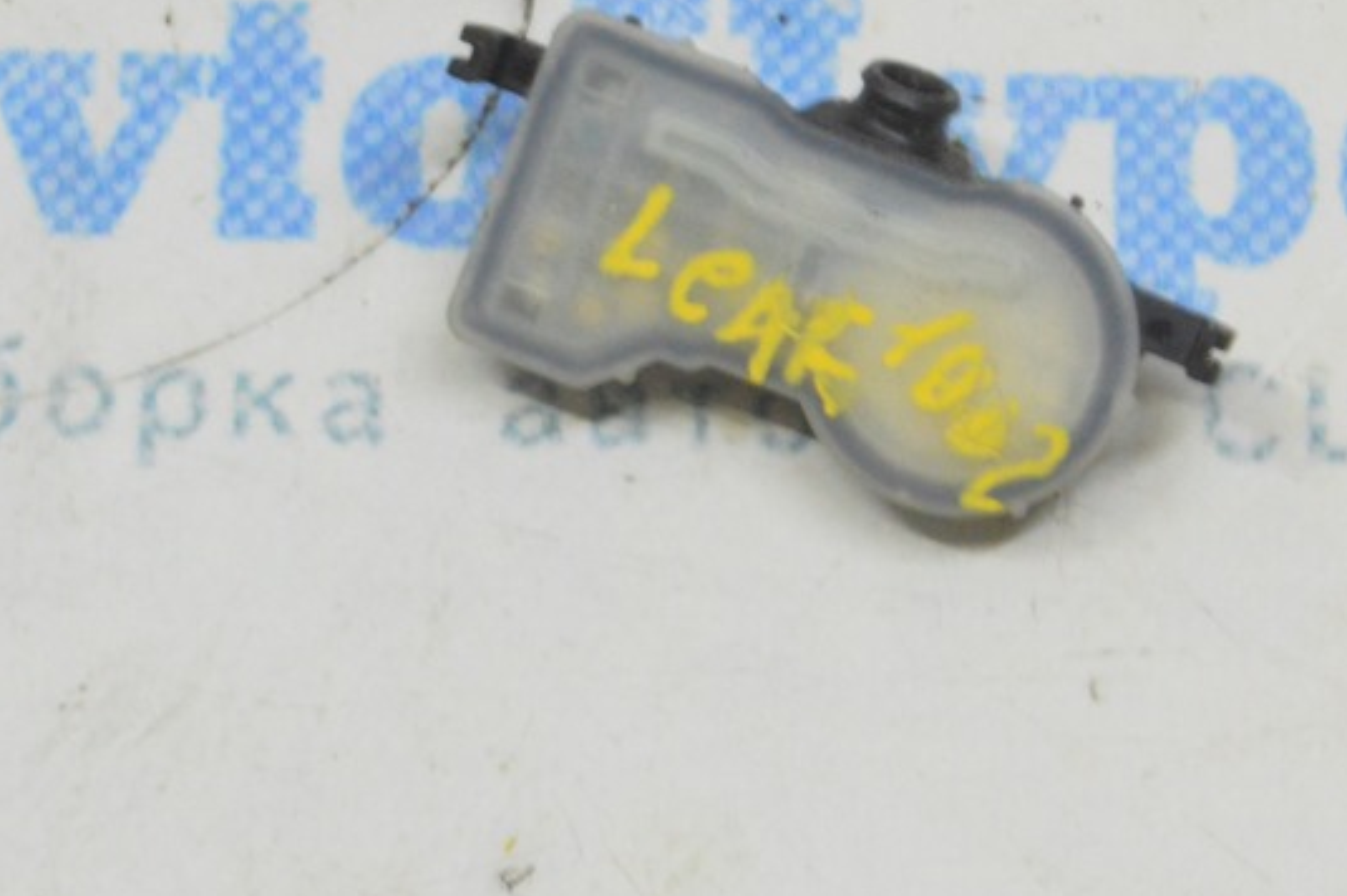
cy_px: 155
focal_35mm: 158
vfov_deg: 8.7
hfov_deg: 13.0
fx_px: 5906
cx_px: 881
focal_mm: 55
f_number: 20
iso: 6400
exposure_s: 1/20
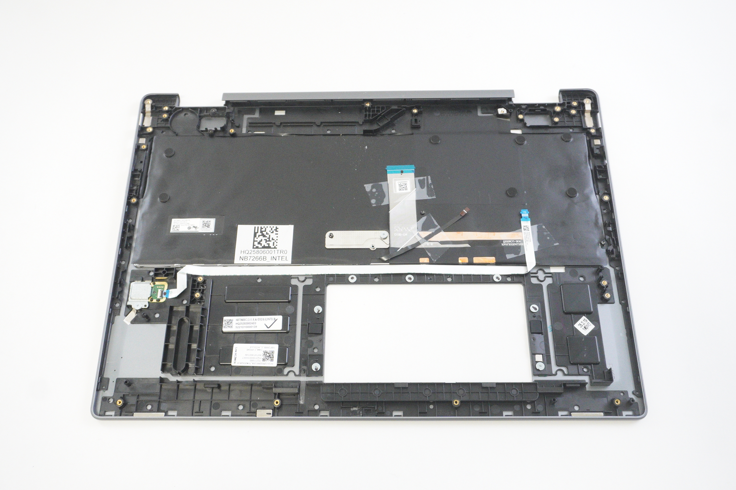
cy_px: 245
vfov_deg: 39.9
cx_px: 368
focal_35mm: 33
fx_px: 674
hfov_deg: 57.3
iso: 4000
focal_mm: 22
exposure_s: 1/100
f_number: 5.6
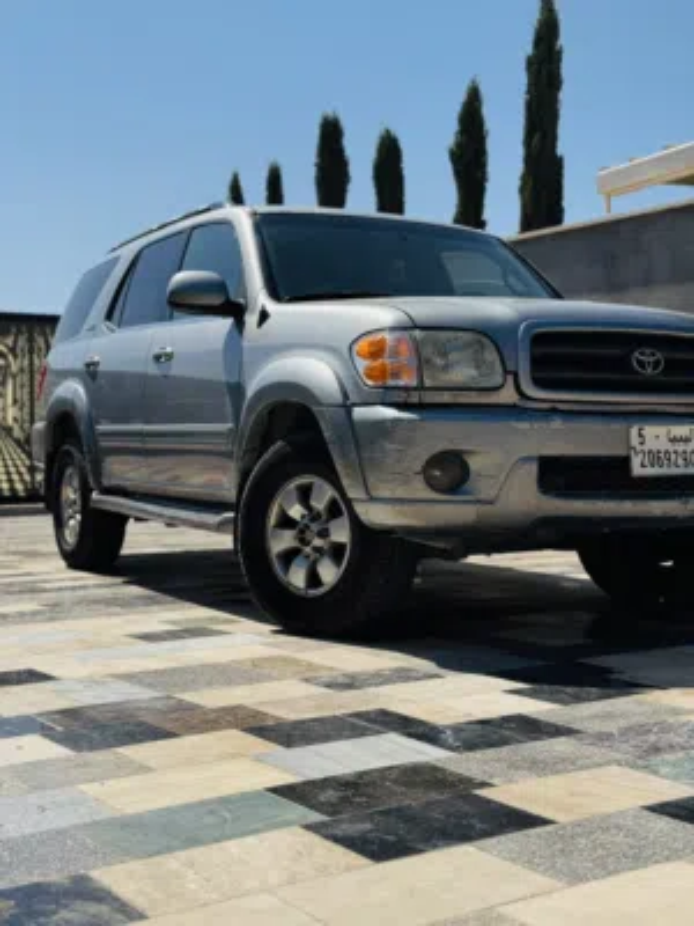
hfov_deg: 30.3
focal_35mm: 48
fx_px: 1283
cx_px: 347
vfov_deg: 39.7
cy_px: 463
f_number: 1.78
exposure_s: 1/7937
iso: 64
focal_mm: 6.76
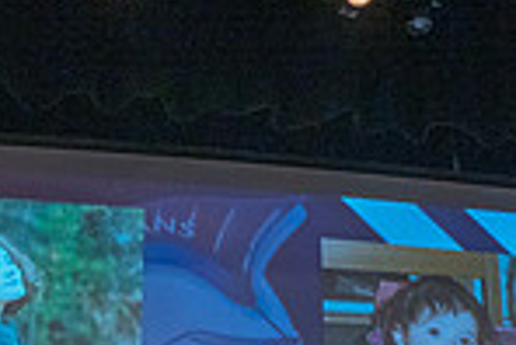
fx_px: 1349
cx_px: 265
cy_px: 521
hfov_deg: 21.7
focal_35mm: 94
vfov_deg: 13.7
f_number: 2.8
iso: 2500
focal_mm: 24
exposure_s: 1/160
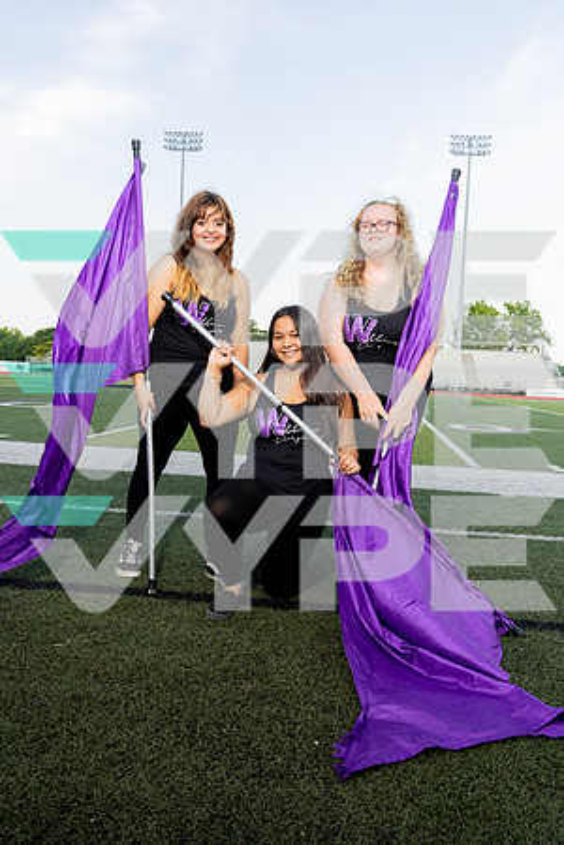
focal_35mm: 33
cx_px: 282
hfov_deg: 40.0
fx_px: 775
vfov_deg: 57.2
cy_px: 422
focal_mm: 33
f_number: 7.1
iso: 320
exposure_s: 1/250
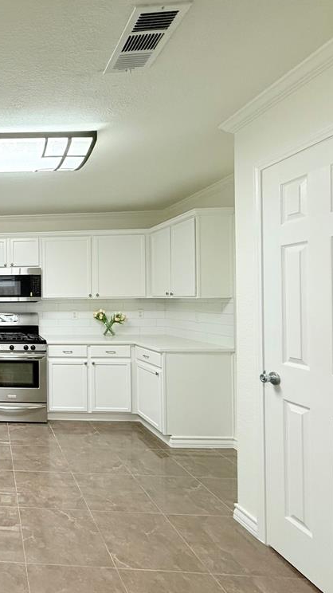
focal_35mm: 21
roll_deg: +0.9
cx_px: -34
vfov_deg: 83.9
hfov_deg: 42.1
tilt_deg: -0.1
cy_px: 300
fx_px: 330
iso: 250
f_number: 2.2
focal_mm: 2.22
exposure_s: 1/118
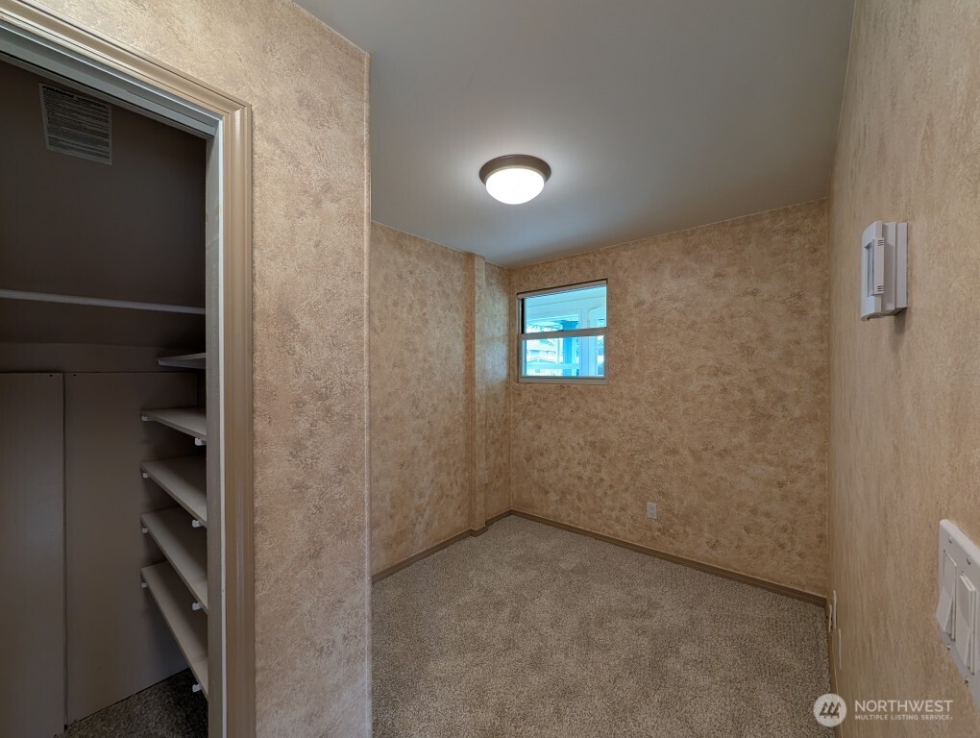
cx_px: 490
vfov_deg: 94.6
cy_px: 369
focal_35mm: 12
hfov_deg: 110.5
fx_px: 340
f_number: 1.7
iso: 54
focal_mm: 2.02
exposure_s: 1/136
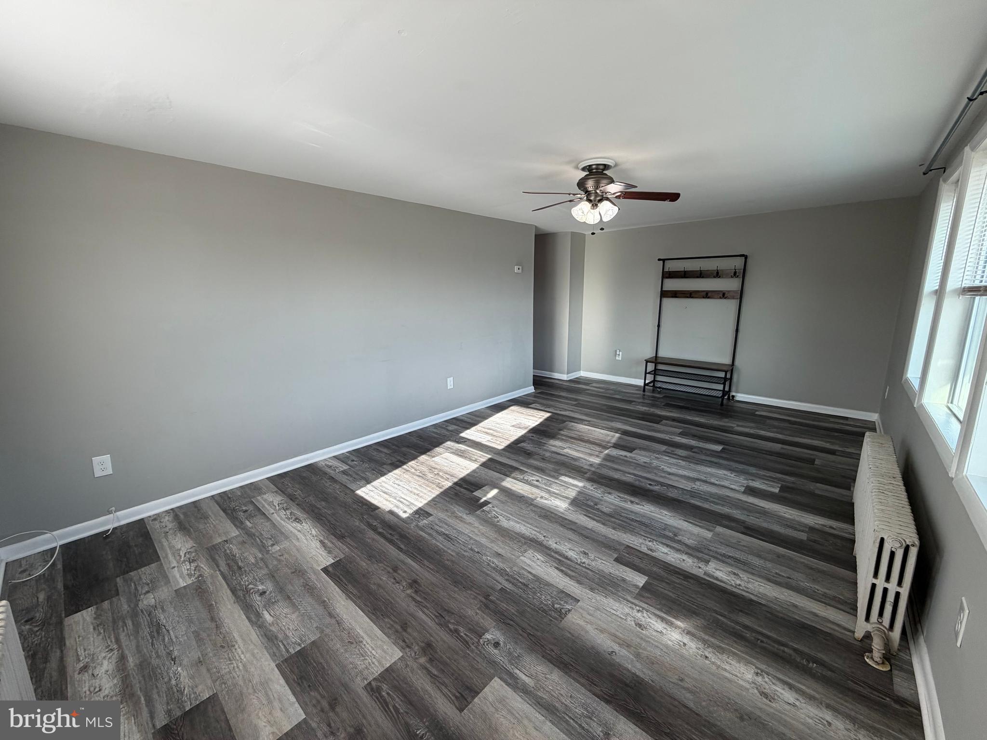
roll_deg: +0.1
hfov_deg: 102.1
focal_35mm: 14
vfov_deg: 85.7
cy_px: 370
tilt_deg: -11.1
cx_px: 494
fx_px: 399
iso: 80
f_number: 2.2
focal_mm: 2.22
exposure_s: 1/120
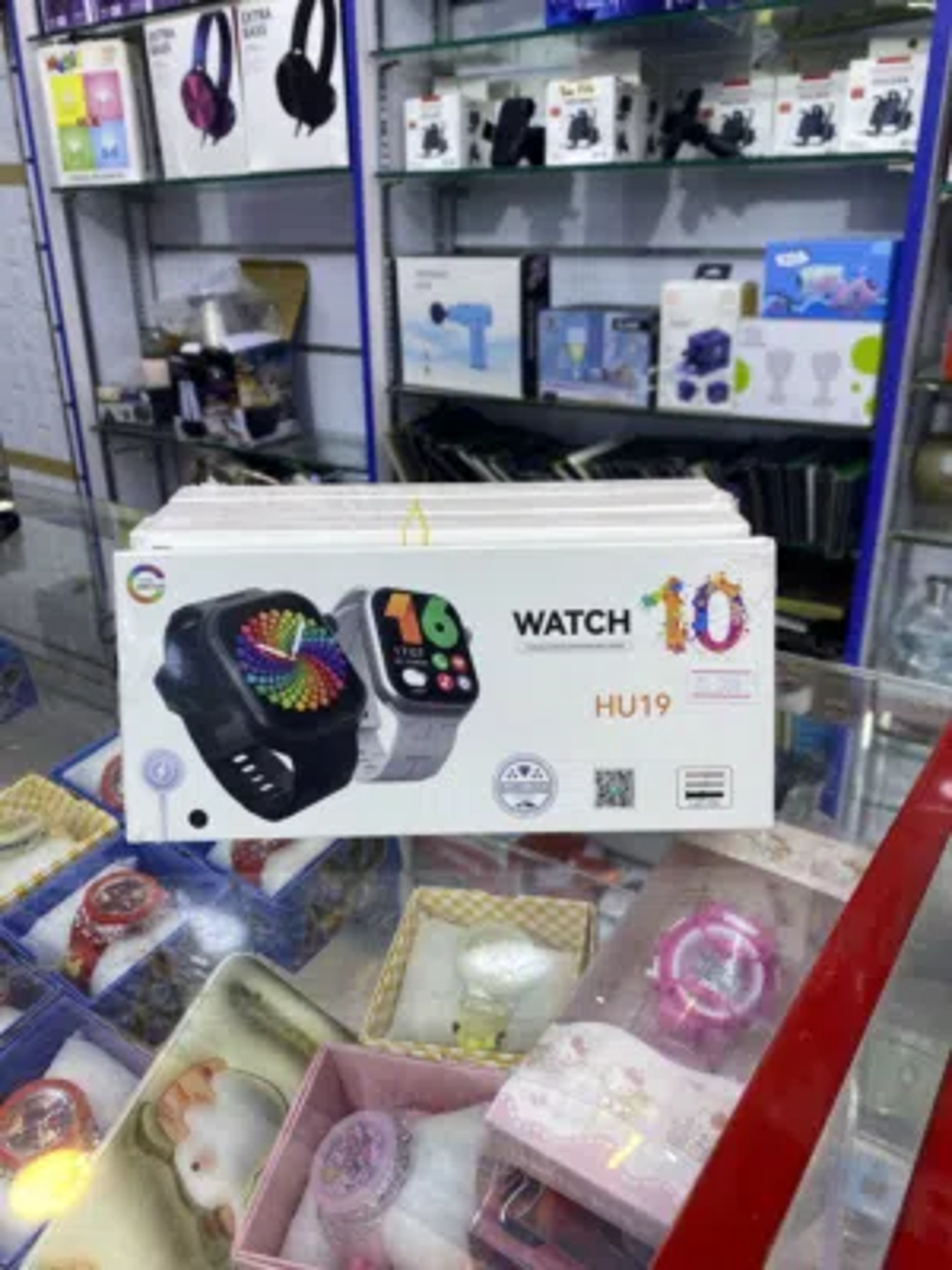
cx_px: 476
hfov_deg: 53.1
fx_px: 953
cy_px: 635
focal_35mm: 26
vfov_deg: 67.3
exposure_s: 1/100
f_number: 1.8
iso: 40
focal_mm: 4.25
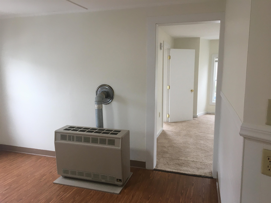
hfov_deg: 61.7
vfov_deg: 48.2
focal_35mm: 29
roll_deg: +0.0
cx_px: 136
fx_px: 227
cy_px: 102
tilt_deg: -7.2
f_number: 2.2
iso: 25
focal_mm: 4.15
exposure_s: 1/30
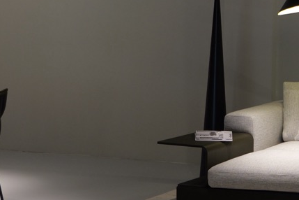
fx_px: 1395
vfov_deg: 8.2
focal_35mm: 168
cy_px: 61
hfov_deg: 11.7
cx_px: 447
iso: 320
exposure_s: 1/50
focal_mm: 40
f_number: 2.8
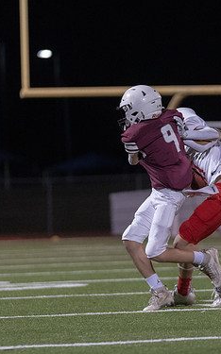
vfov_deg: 5.7
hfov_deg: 3.6
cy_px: 181
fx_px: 3560
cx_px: 183
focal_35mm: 369
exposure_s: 1/1000
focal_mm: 167
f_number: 2.8
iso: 5000
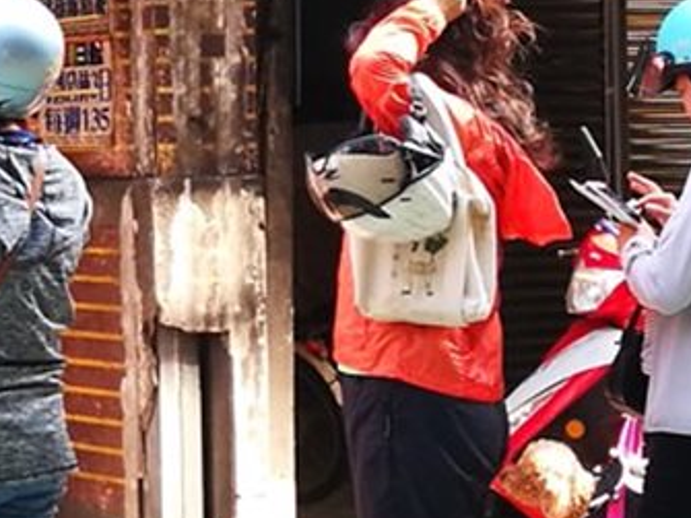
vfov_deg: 10.0
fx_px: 2933
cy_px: 23
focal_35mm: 147
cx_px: -105
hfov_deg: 13.1
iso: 100
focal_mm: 4.5
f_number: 2.2
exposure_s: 1/120
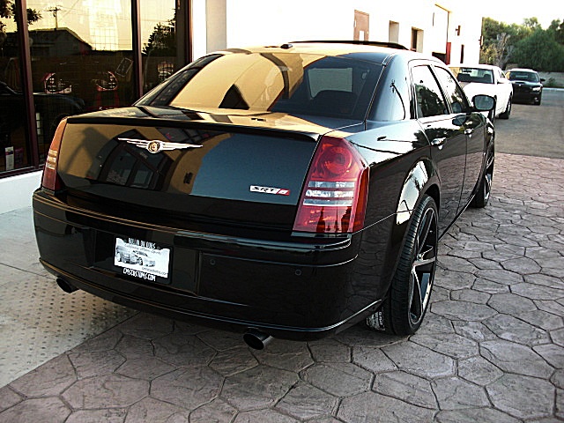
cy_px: 212
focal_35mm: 36
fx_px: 587
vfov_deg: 39.7
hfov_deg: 51.4
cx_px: 282
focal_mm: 6.3
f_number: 2.8
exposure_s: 1/100
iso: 200
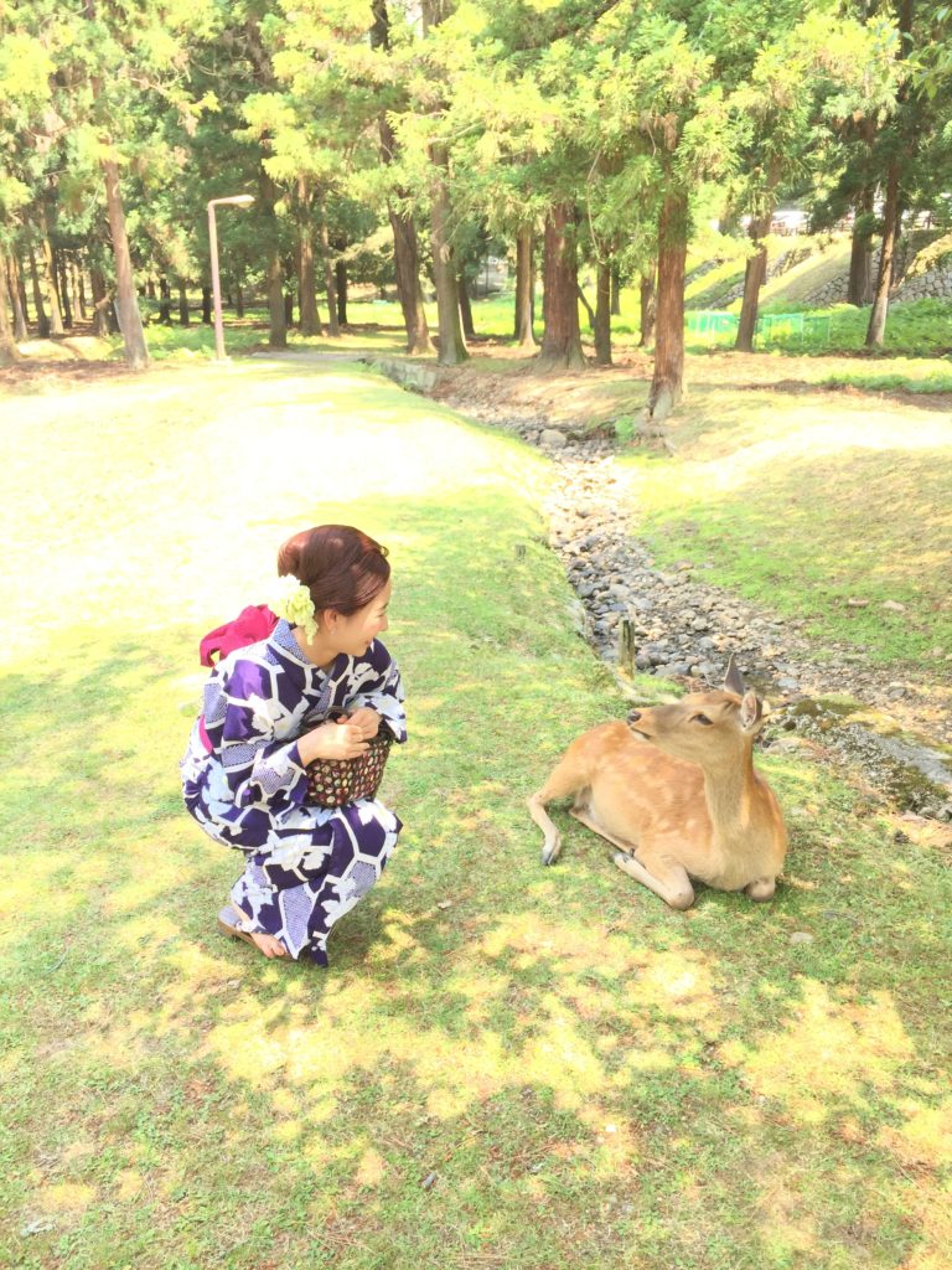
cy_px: 635
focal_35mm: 29
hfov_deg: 48.2
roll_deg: -0.4
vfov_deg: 61.7
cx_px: 476
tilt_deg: -17.0
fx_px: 1063
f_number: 2.2
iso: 32
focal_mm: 4.15
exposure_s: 1/186
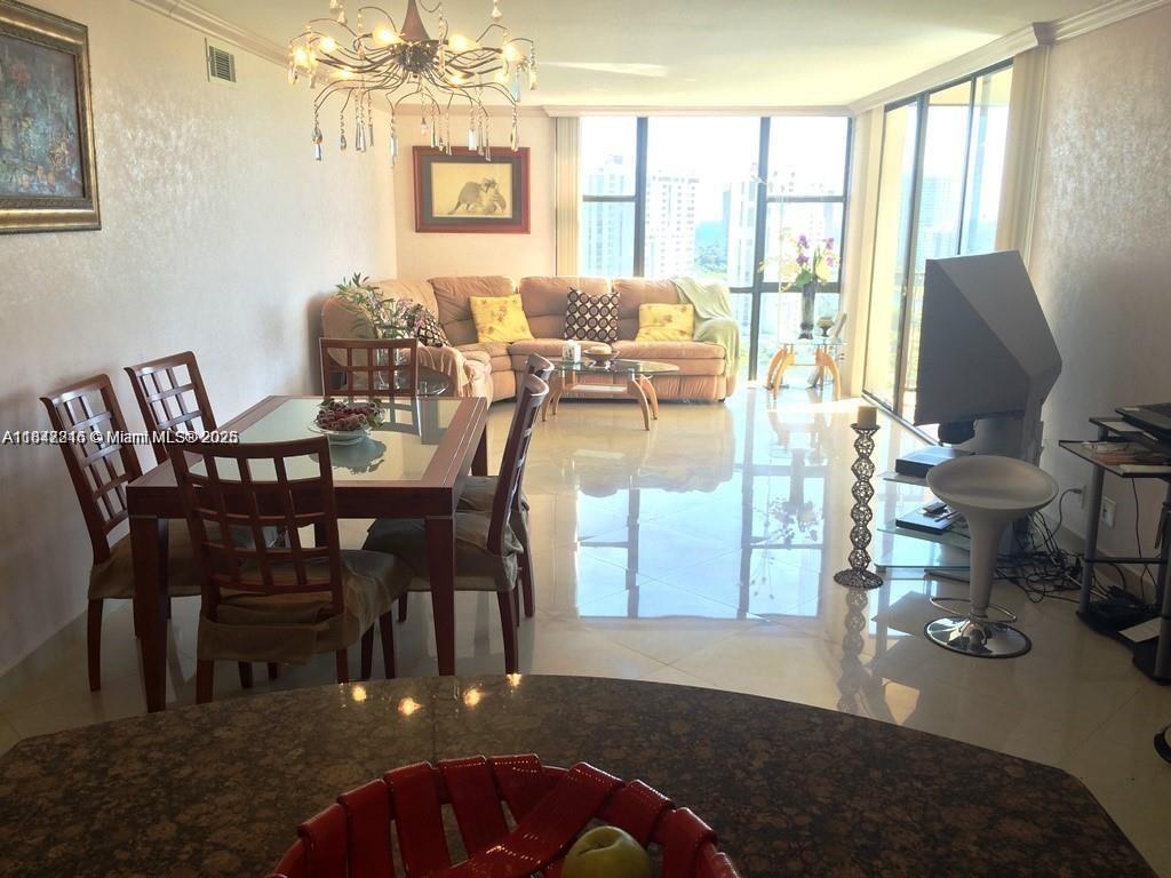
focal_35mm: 29
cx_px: 586
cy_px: 439
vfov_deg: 48.2
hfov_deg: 61.7
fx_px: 981
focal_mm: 4.15
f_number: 2.2
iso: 32
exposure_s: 1/60
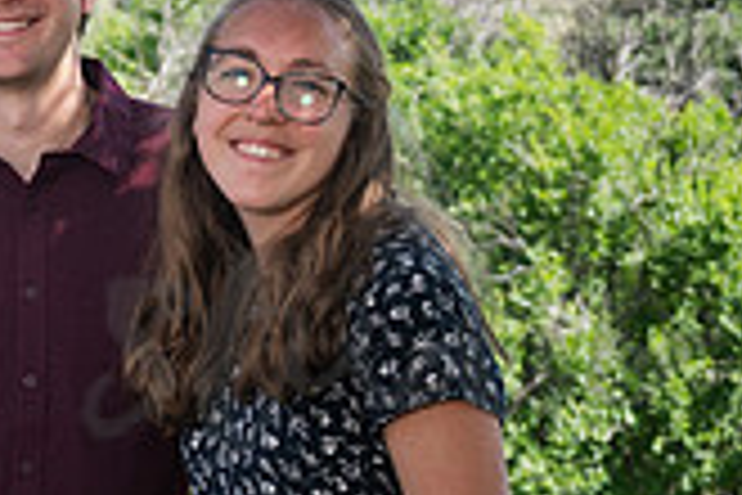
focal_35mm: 190
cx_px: -432
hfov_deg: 10.4
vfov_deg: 7.2
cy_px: 310
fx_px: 3916
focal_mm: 54
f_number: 7.1
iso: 250
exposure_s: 1/200
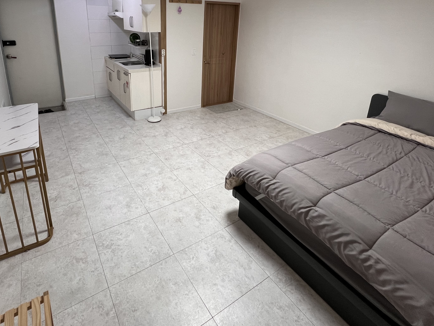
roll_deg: -0.7
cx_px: 188
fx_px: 238
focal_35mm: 19
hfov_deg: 84.2
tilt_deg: -15.7
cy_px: 92
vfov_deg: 65.5
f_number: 1.8
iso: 200
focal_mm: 1.57
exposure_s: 1/120
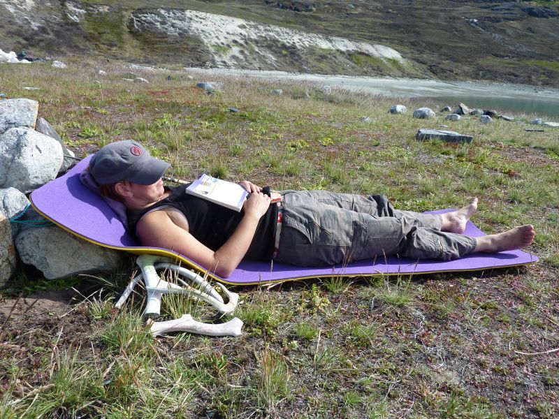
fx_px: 404
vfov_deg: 54.9
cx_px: 280
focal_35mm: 25
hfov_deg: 69.4
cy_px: 210
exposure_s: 1/400
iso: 80
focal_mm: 4.1
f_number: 4
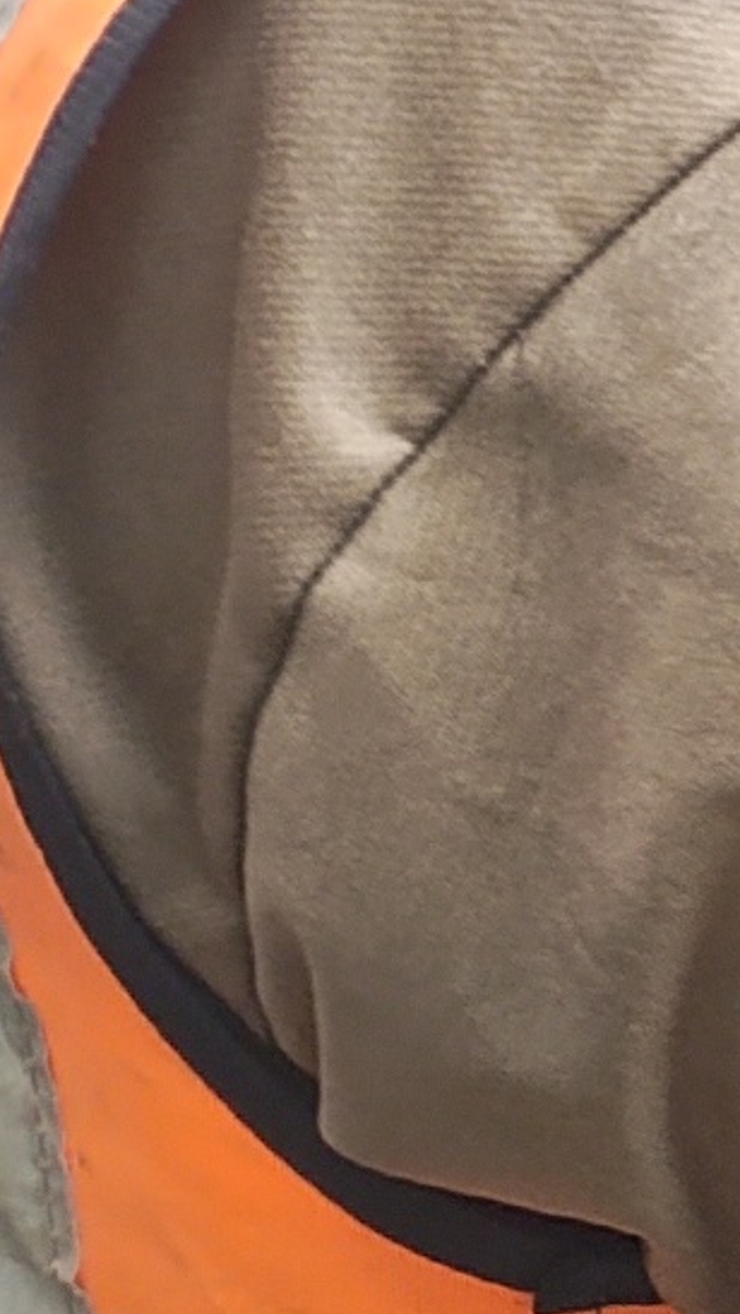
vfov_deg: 11.3
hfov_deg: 4.7
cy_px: -317
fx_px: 6518
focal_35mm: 187
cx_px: 4421
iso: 160
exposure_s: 1/101
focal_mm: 6.14
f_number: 1.6
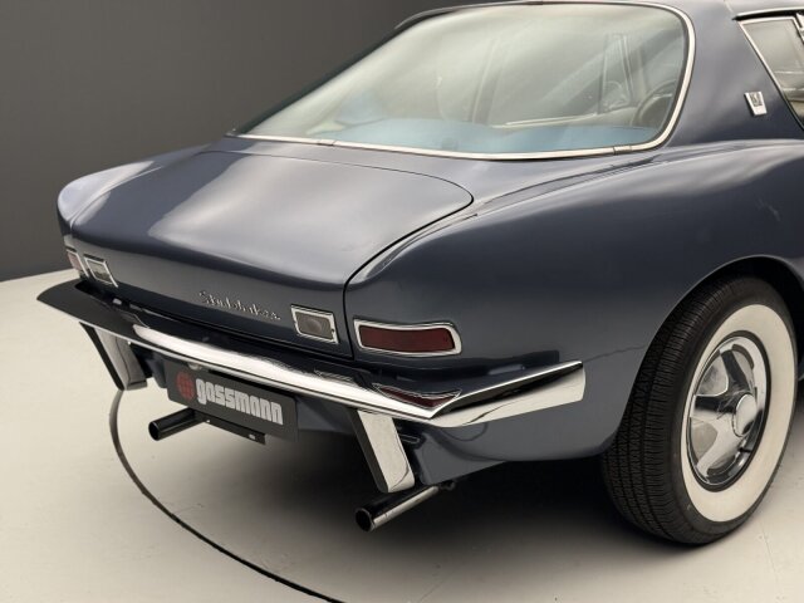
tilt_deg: -14.5
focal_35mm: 48
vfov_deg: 30.3
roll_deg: +2.1
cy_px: 302
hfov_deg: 39.7
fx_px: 1115
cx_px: 402
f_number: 1.78
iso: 160
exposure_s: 1/106
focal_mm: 6.76
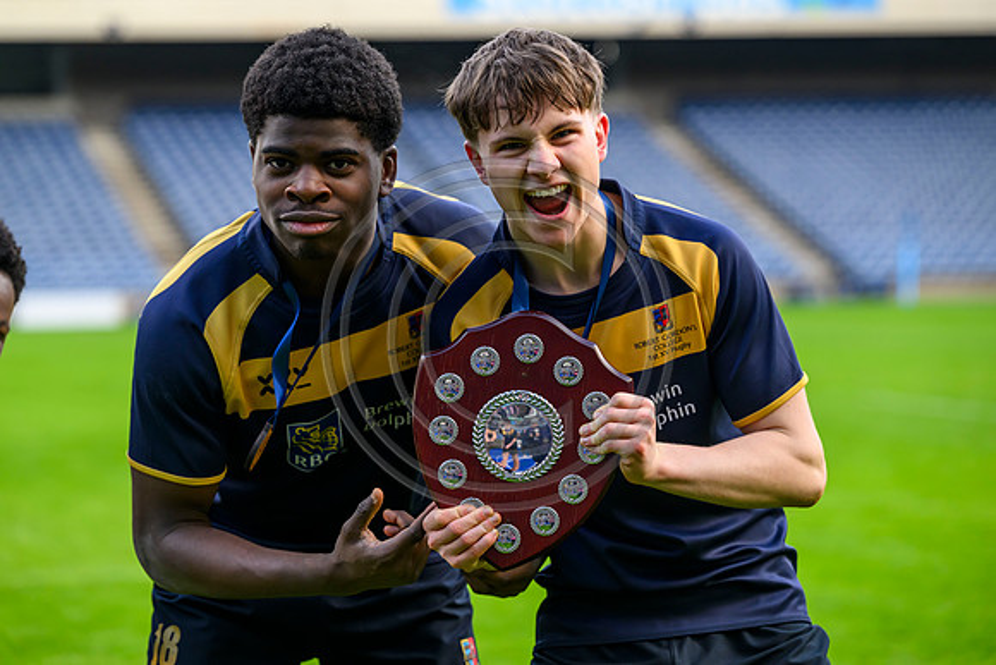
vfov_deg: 9.8
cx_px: 499
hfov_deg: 14.6
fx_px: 3880
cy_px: 332
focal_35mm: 140
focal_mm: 140
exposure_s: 1/1000
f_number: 4
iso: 1250
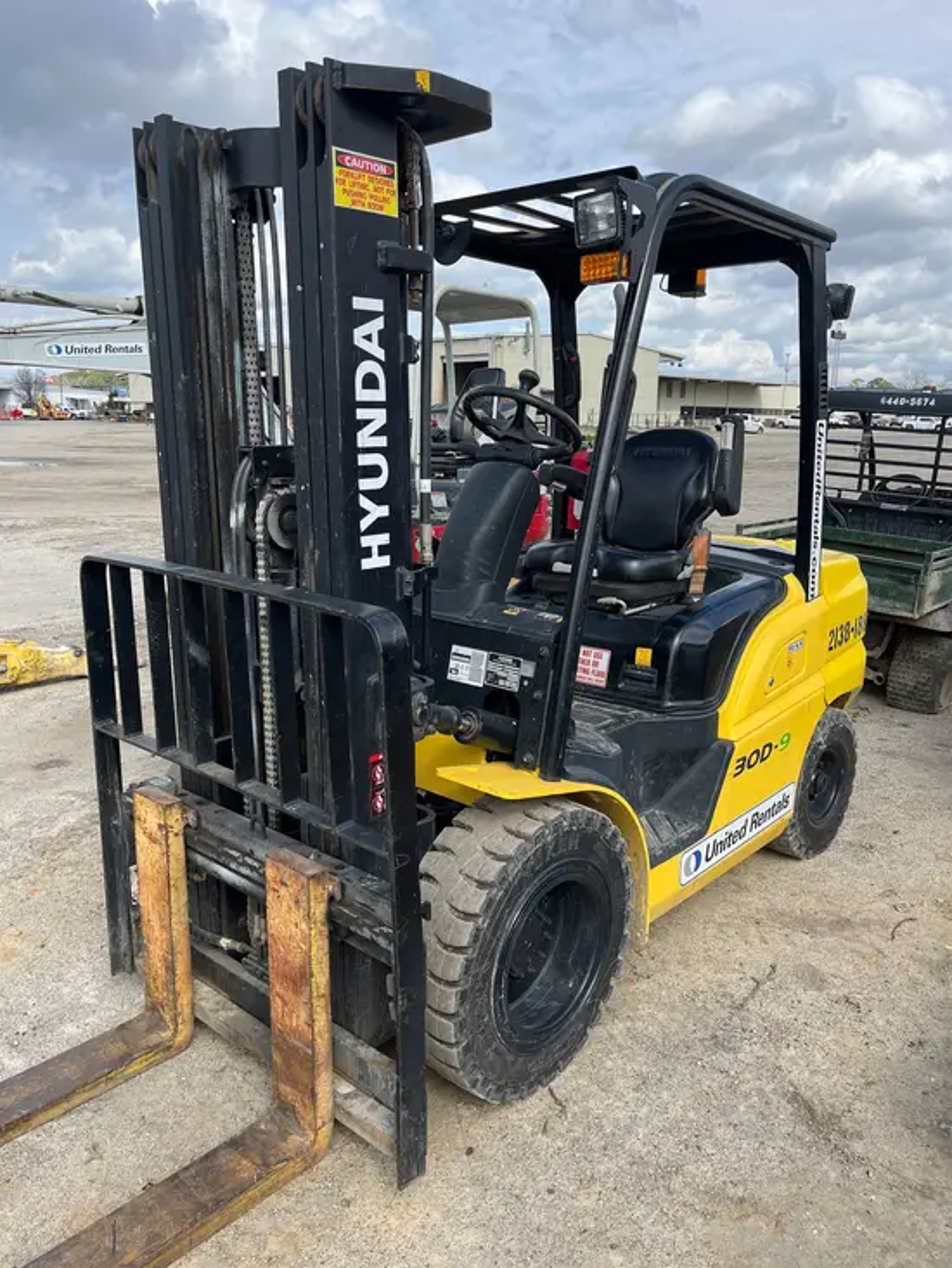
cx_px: 476
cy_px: 634
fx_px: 953
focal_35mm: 26
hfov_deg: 53.1
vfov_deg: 67.3
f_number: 1.6
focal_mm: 5.1
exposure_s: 1/2062
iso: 50
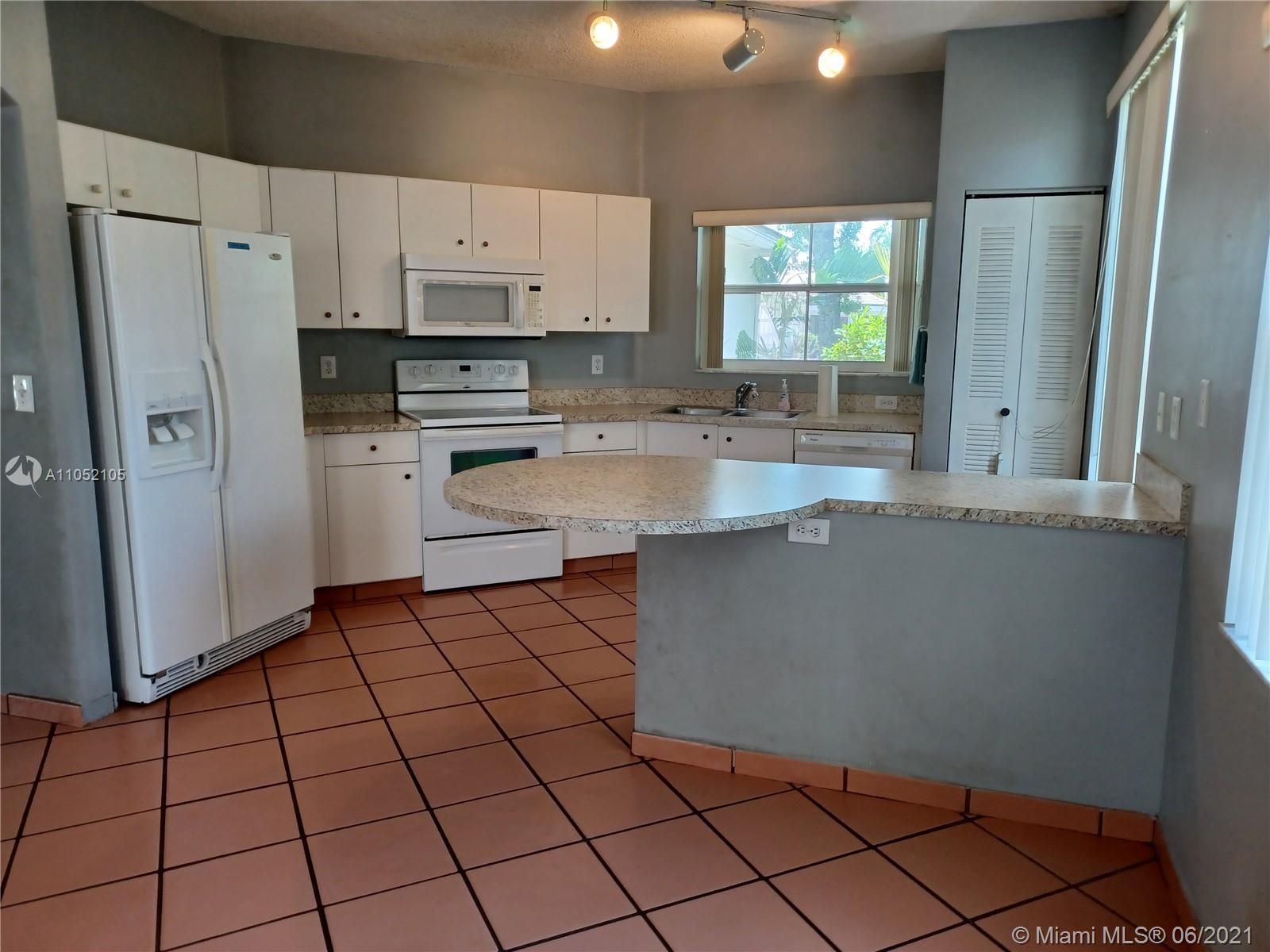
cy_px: 476
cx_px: 635
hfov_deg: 69.4
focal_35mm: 25
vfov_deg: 54.9
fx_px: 917
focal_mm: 4.6
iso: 320
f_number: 1.8
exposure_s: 1/33
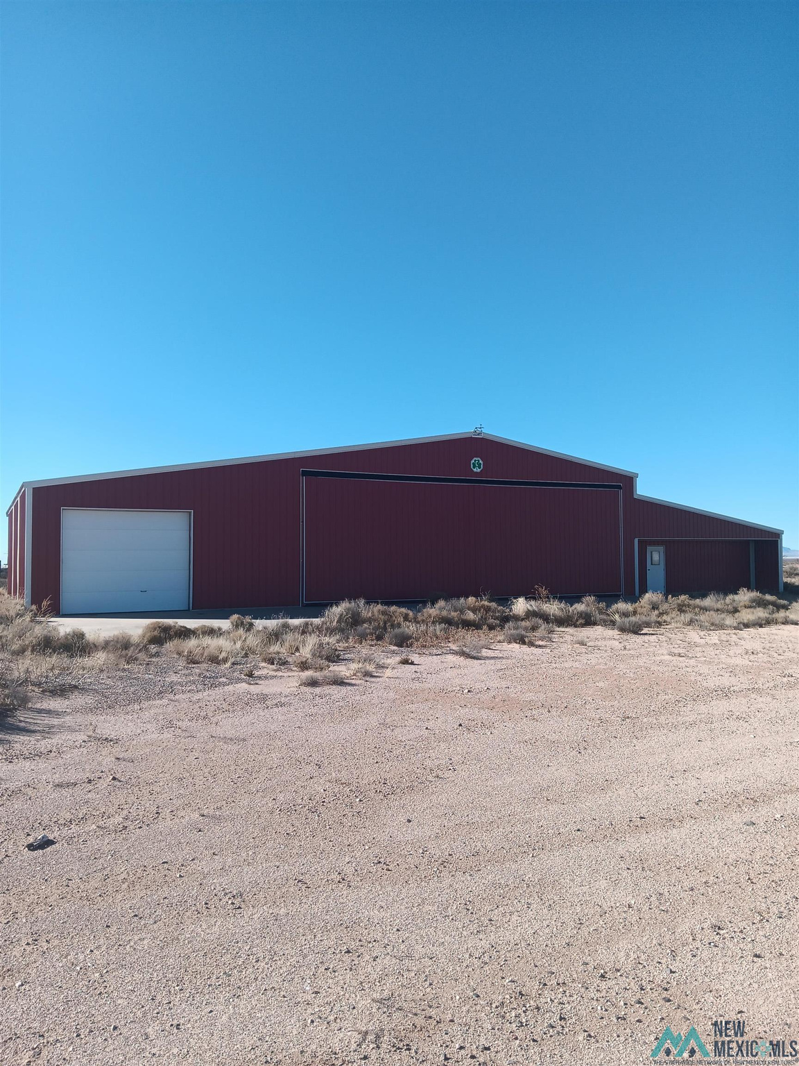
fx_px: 800
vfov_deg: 67.3
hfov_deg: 53.1
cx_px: 400
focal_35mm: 26
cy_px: 533
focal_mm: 3.98
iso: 20
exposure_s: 1/500
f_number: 1.8
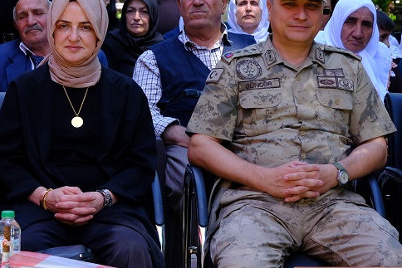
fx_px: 1229
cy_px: 98
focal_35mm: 110
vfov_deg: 12.5
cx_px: 85
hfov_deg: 18.4
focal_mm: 26
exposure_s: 1/500
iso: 640
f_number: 4.5
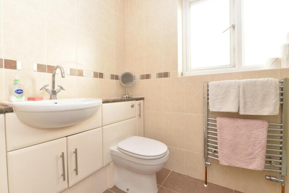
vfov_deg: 73.8
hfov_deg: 96.7
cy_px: 96
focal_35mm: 16
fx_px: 128
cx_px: 144
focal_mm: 16
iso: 640
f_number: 8
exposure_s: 1/125
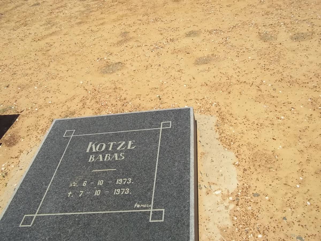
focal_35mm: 32
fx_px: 297
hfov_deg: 56.8
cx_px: 160
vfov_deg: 44.2
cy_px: 120
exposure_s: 1/640
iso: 80
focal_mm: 5.7
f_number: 5.5
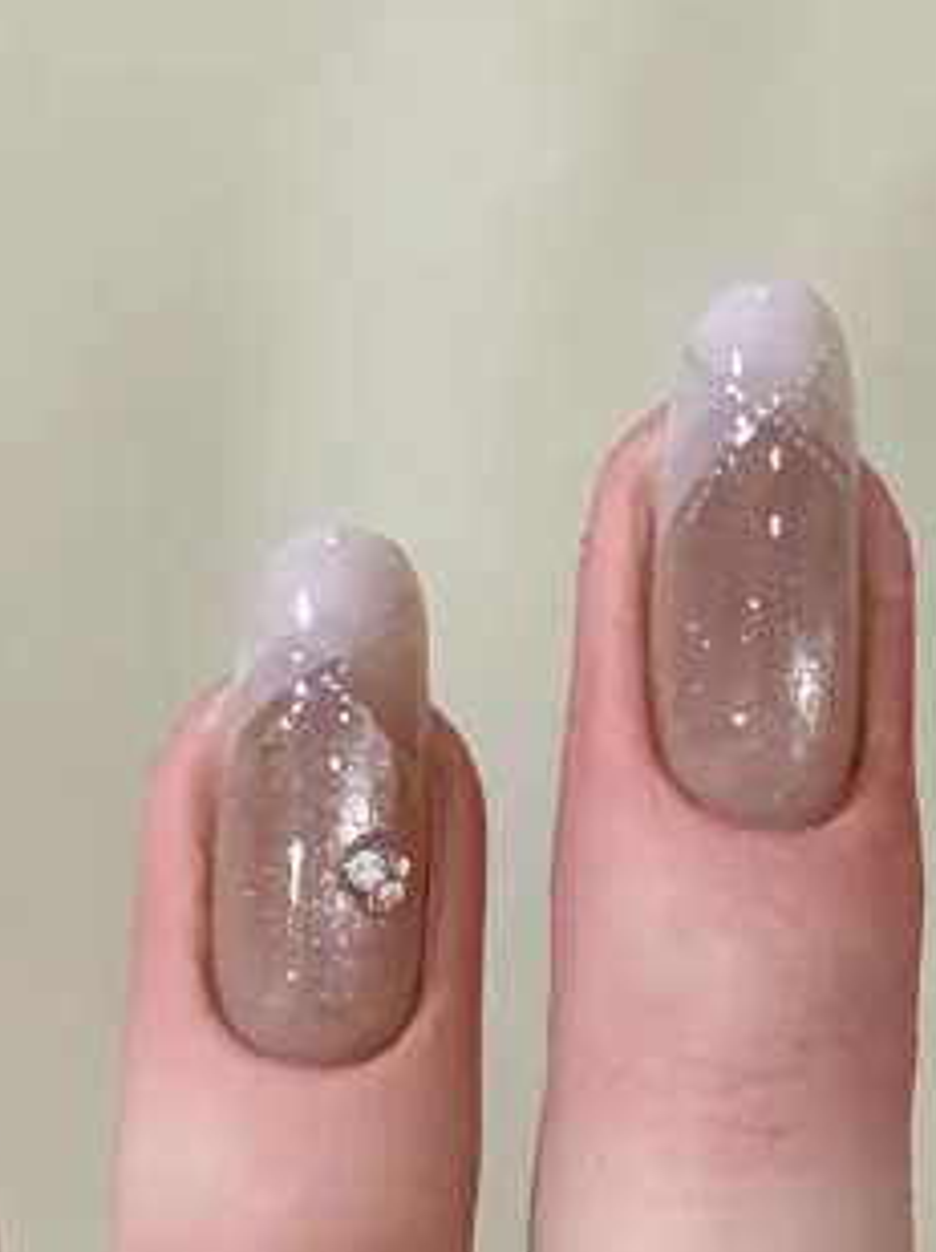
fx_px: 8093
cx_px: 1082
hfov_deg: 6.6
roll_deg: +43.0
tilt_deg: -28.4
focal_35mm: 224
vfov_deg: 8.8
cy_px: 247
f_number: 1.78
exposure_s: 1/50
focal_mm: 6.76
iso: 200
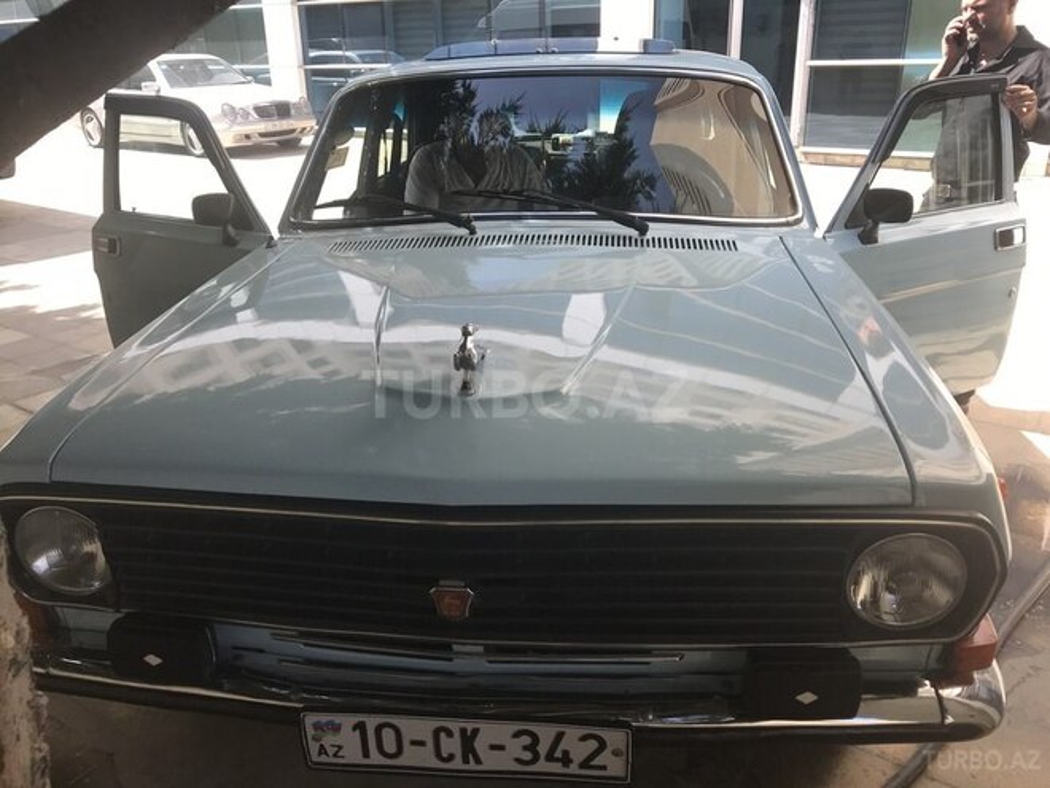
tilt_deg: -20.9
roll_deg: +1.6
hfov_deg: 63.4
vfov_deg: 49.7
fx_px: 849
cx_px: 525
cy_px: 394
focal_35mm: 28
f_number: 1.8
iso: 20
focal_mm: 3.99
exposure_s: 1/416
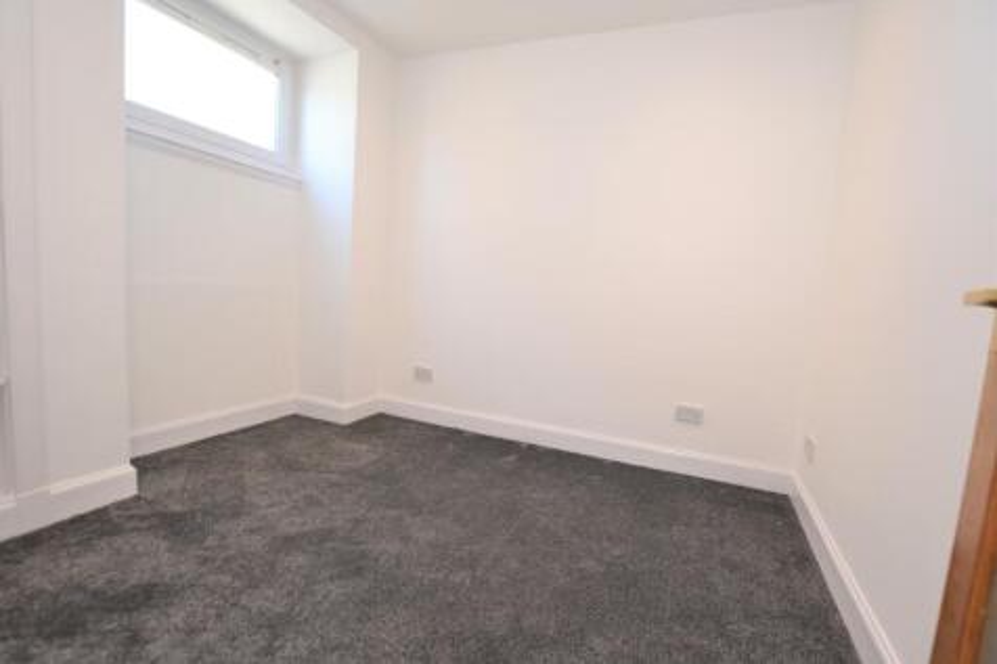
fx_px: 415
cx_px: 498
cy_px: 332
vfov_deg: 77.3
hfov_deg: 100.4
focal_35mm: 15
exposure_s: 1/60
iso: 400
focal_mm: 10
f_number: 4
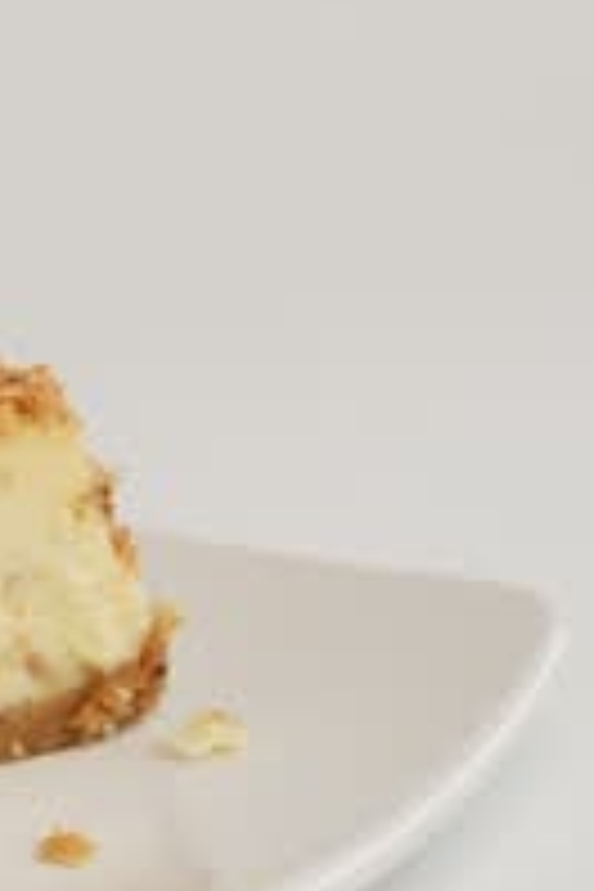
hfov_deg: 7.4
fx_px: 4529
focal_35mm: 183
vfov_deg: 11.2
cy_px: 202
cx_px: -315
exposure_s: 1/100
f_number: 6.3
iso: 250
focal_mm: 44
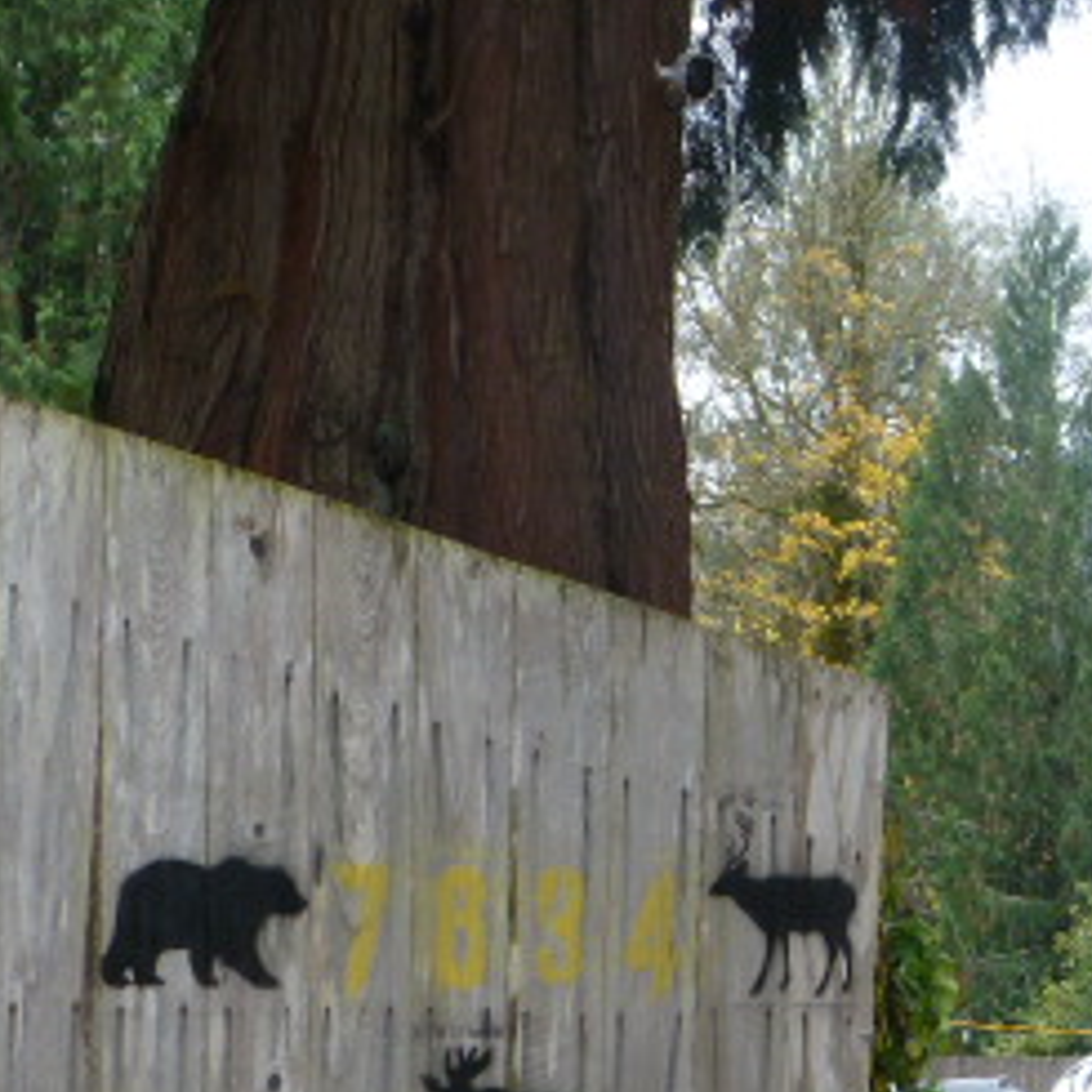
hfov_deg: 12.0
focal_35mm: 143
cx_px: 1163
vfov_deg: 12.1
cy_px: 972
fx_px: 5104
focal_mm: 11
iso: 125
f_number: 4.8
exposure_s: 1/60
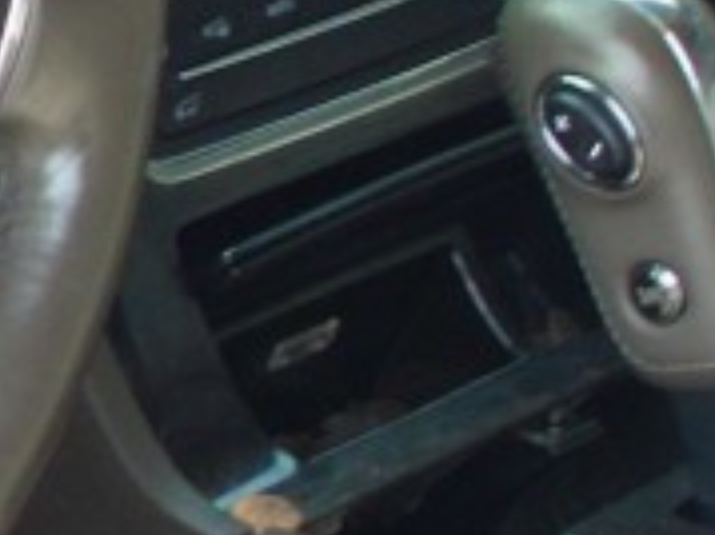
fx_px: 5614
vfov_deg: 5.5
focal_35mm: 272
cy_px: 232
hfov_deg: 7.2
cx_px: -324
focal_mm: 6.3
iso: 50
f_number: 2.9
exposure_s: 1/60
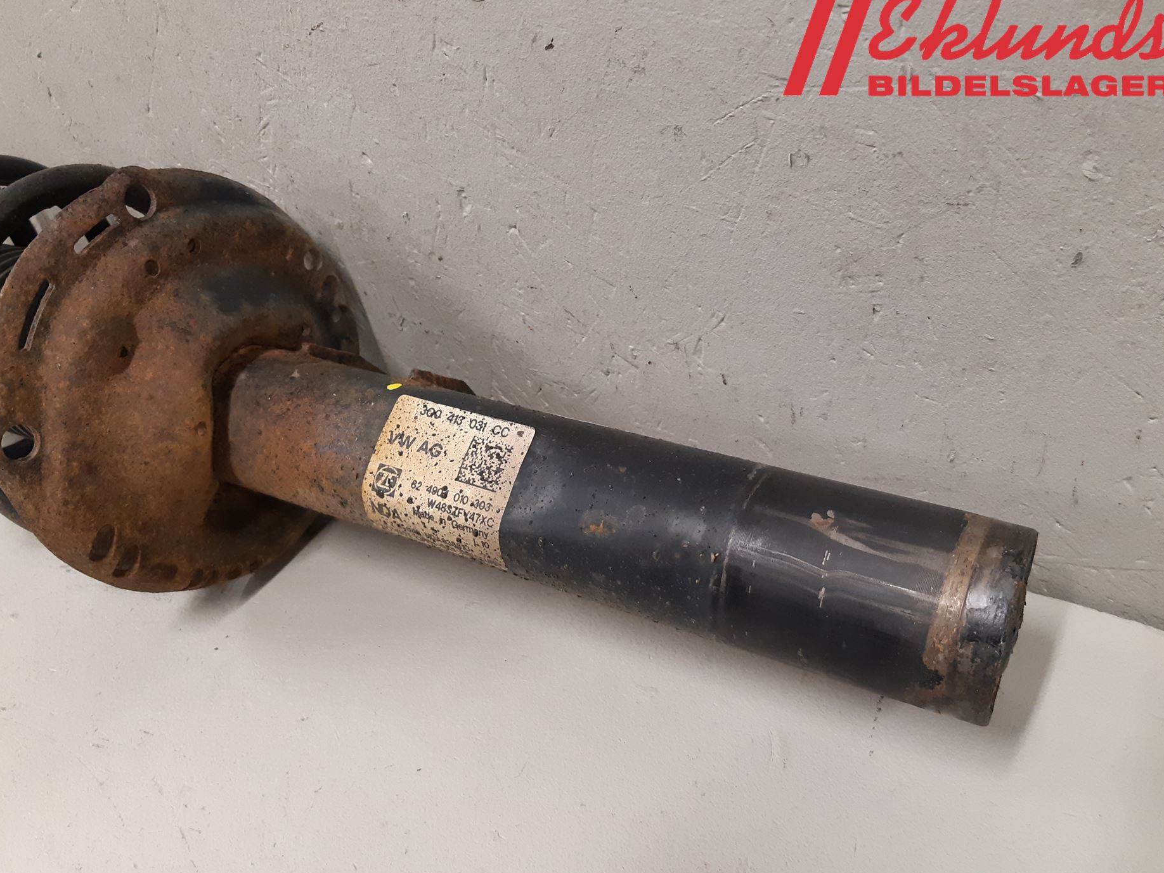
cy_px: 475
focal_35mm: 29
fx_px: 975
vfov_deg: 48.2
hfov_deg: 61.5
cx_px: 523
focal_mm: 3.93
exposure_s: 1/50
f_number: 1.7
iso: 200
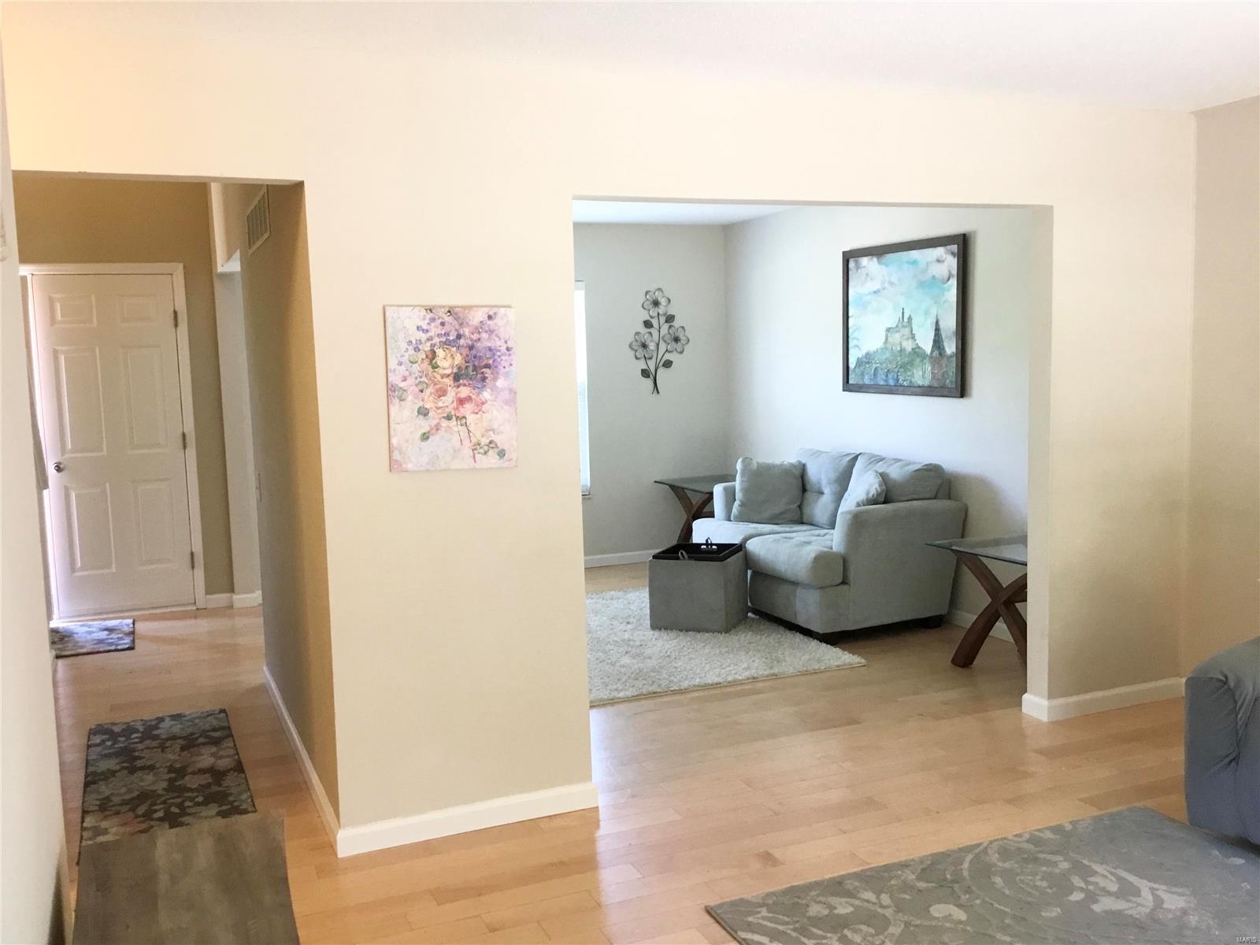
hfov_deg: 58.4
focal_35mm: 31
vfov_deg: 45.4
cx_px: 630
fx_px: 1128
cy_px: 472
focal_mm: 3.3
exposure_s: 1/33
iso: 125
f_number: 2.4
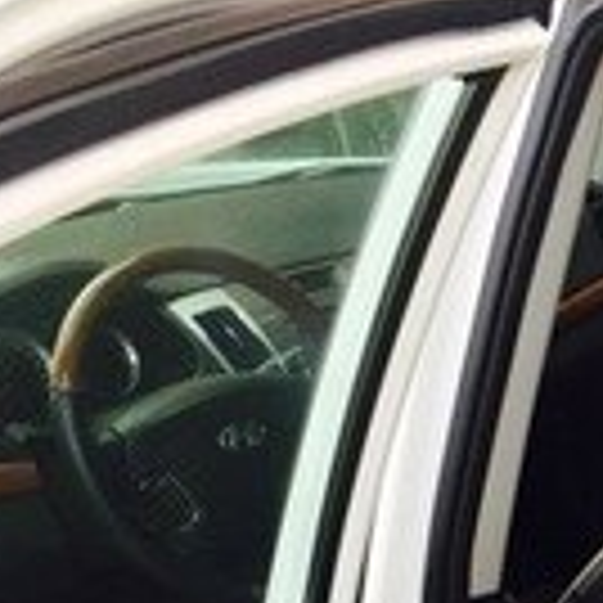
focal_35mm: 95
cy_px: 886
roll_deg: +2.6
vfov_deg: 16.7
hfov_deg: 17.1
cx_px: 801
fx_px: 1872
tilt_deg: -31.0
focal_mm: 4.15
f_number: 2.2
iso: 50
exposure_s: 1/100
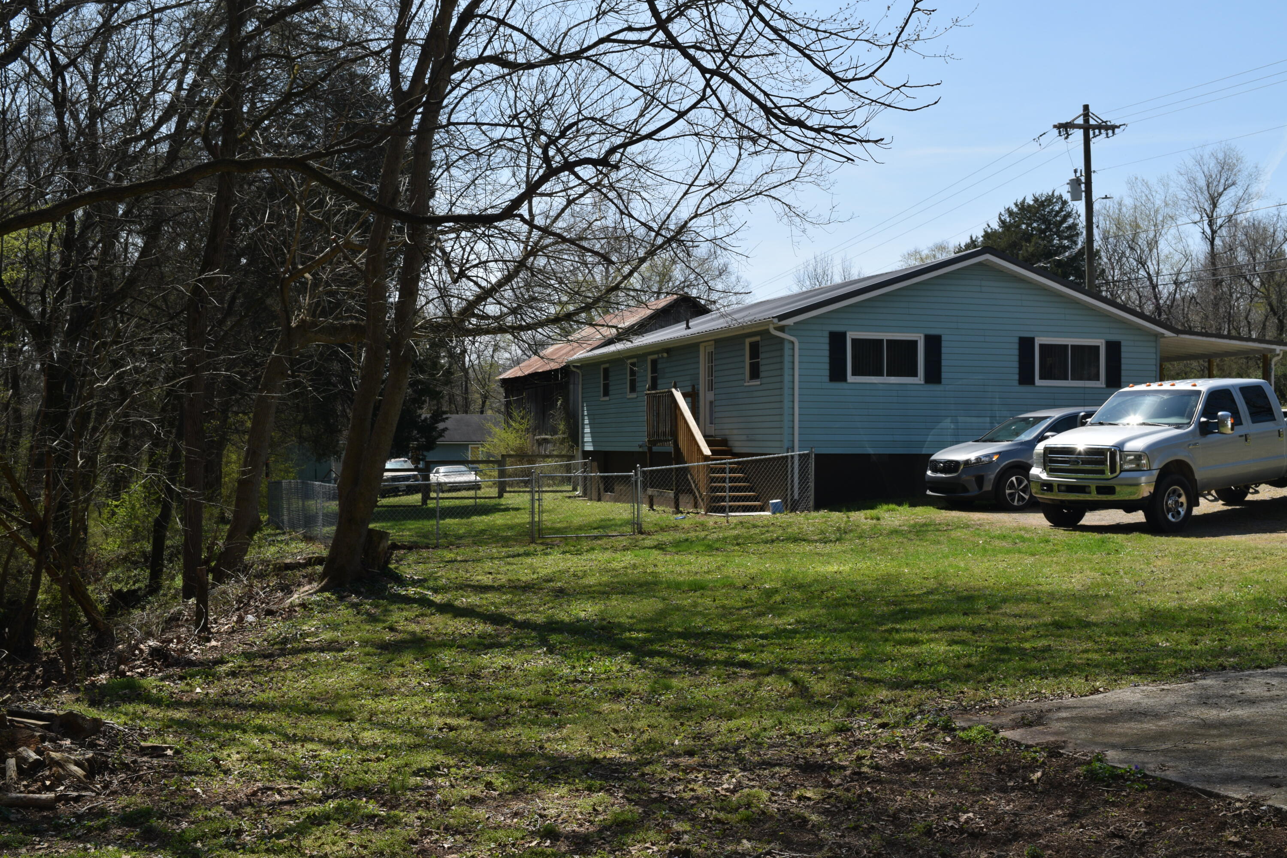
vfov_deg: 33.0
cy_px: 429
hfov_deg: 47.9
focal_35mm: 40
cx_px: 644
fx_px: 1448
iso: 100
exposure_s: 1/200
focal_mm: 27
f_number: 10
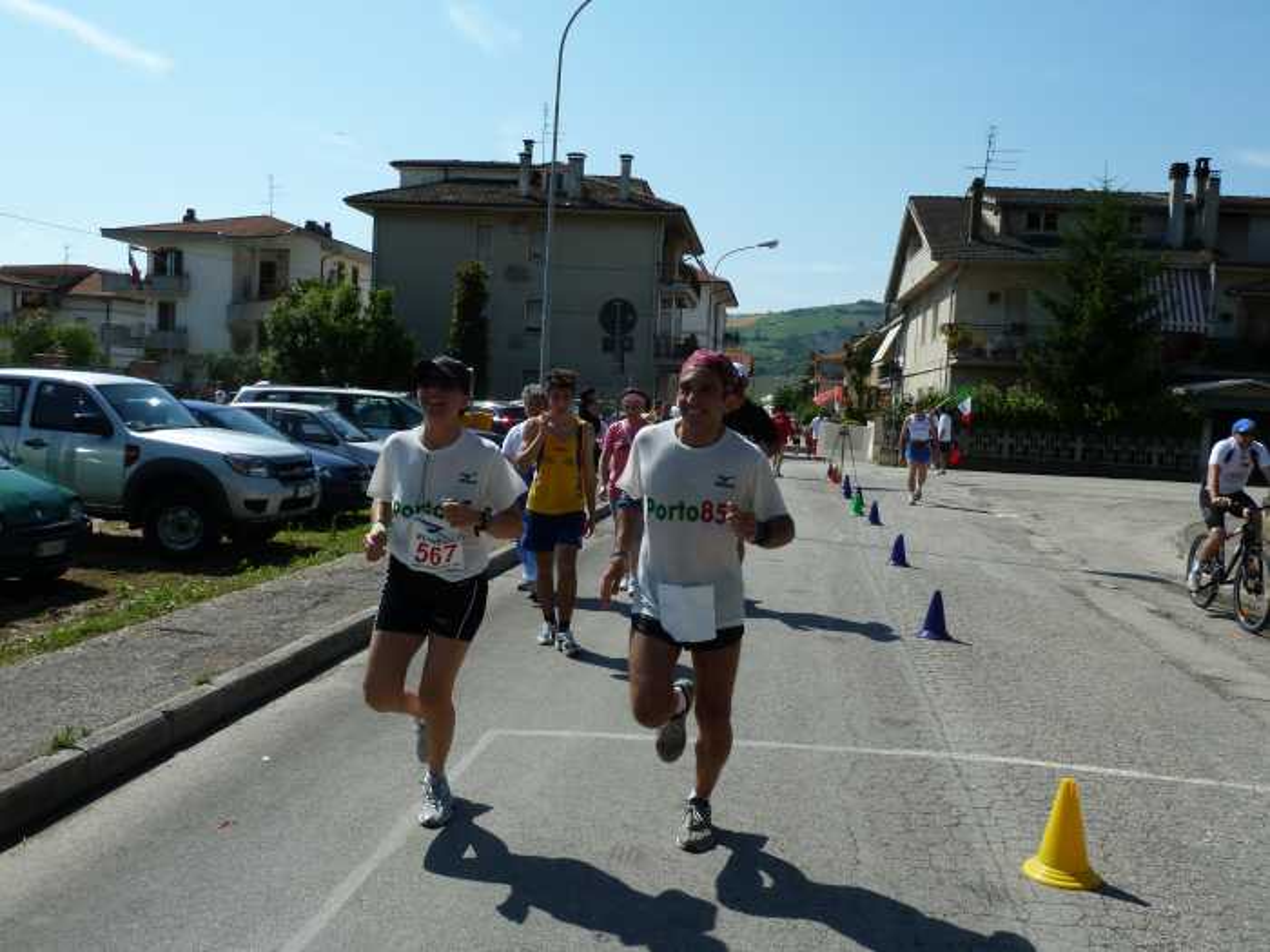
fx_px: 1101
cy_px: 476
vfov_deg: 46.8
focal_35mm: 30
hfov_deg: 60.0
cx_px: 635
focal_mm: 5
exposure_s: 1/500
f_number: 5.6
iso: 80
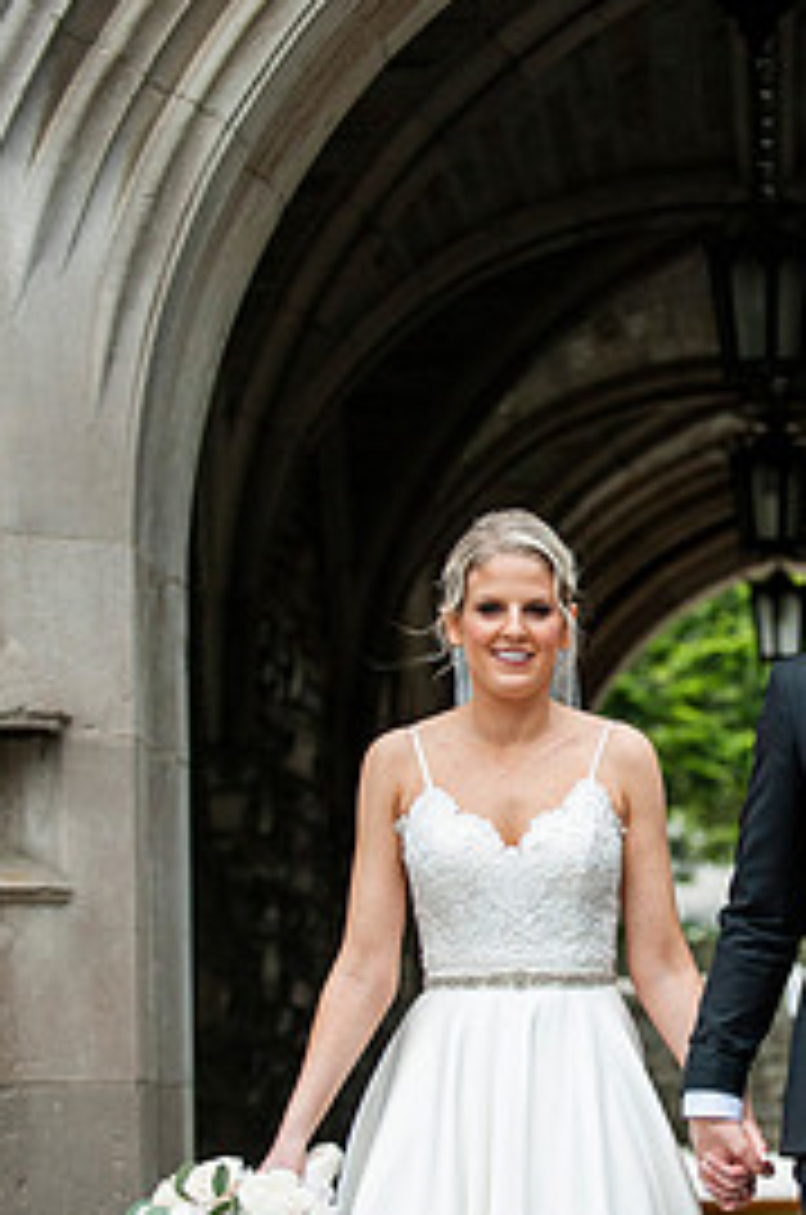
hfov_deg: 10.9
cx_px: 633
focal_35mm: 125
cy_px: 855
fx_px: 4214
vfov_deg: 16.4
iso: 1600
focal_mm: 75
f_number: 2.8
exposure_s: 1/5000
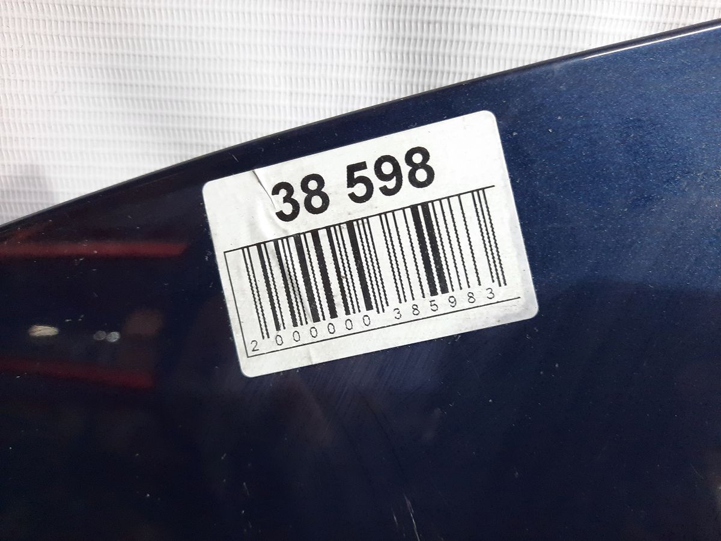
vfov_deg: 54.9
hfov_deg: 69.4
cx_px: 360
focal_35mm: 25
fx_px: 521
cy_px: 270
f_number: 2
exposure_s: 1/50
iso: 320
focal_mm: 4.6
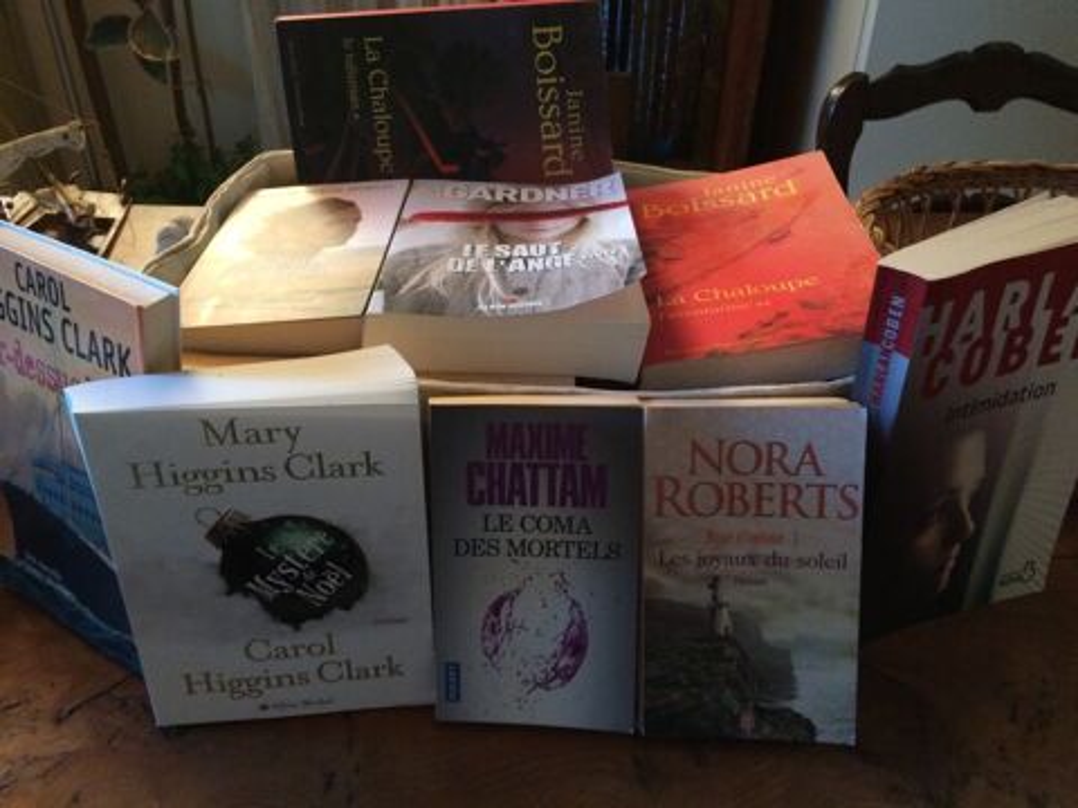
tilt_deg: -36.1
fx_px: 903
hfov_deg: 61.7
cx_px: 539
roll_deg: -0.5
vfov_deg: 48.2
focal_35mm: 29
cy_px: 404
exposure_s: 1/20
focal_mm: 4.15
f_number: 2.2
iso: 320
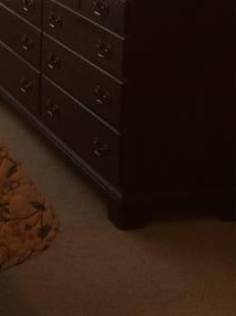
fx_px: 947
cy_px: -63
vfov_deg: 18.0
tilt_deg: -7.5
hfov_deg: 12.9
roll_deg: +2.4
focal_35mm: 104
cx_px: -183
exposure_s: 1/30
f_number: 2.2
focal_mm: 4.15
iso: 40
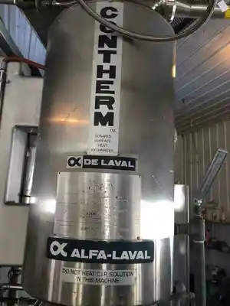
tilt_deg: +13.3
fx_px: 257
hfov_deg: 48.2
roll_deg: -0.9
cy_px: 153
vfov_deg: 61.7
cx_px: 115
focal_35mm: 29
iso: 50
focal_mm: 4.15
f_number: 2.2
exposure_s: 1/30
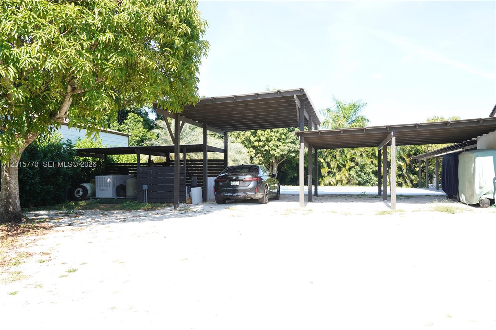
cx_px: 248
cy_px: 165
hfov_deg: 60.3
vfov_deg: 42.3
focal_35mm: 31
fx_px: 427
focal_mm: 31
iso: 100
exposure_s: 1/80
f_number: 5.6
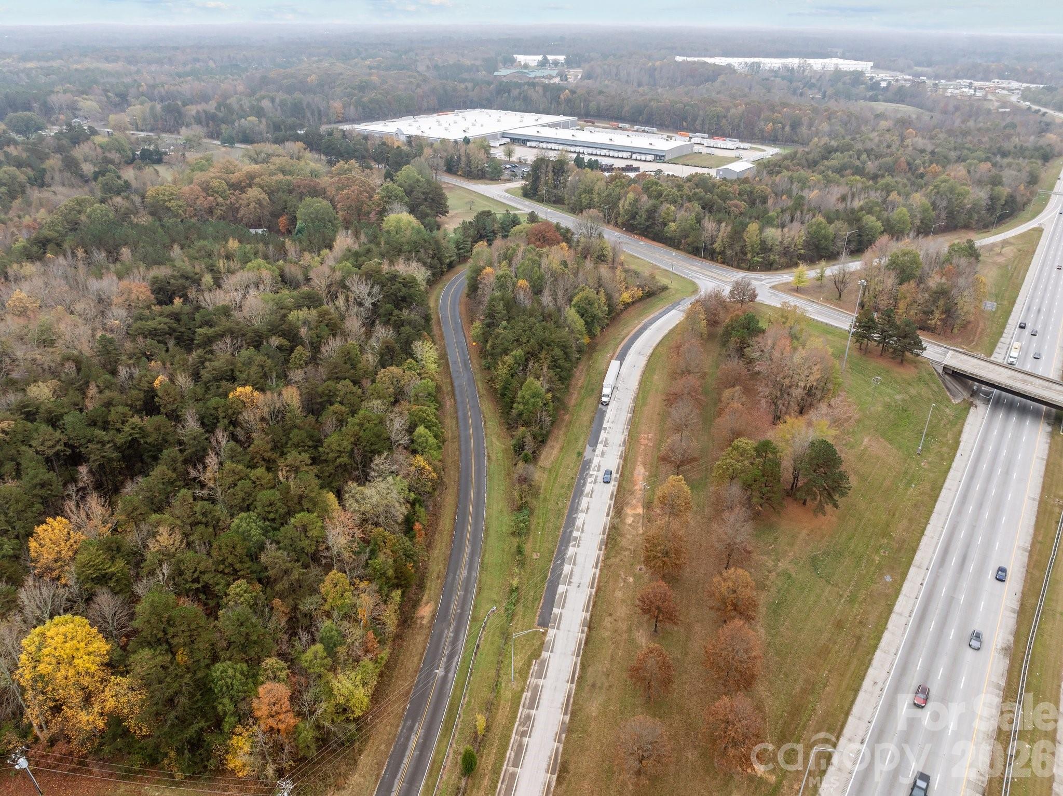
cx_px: 532
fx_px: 736
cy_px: 398
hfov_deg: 71.6
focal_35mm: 24
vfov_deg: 56.8
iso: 120
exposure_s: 1/100
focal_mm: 12.29
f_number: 2.8
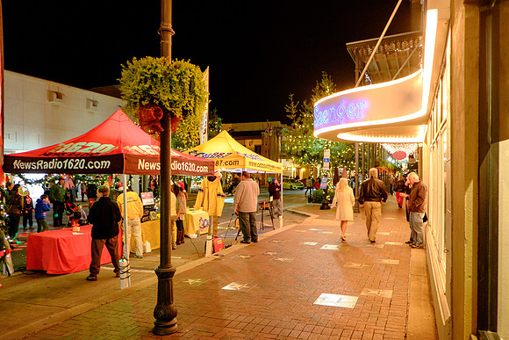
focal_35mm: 27
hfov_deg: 67.4
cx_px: 254
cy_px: 170
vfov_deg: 48.0
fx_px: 382
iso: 1250
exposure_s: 1/25
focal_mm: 18
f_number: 2.8
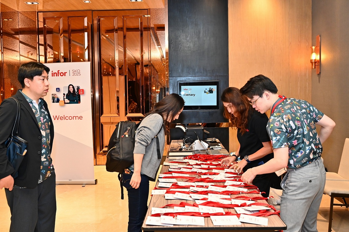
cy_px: 116
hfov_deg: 56.5
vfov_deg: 39.3
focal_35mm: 34
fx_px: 324
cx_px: 174
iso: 2000
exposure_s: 1/125
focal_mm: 33.5
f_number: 5.6
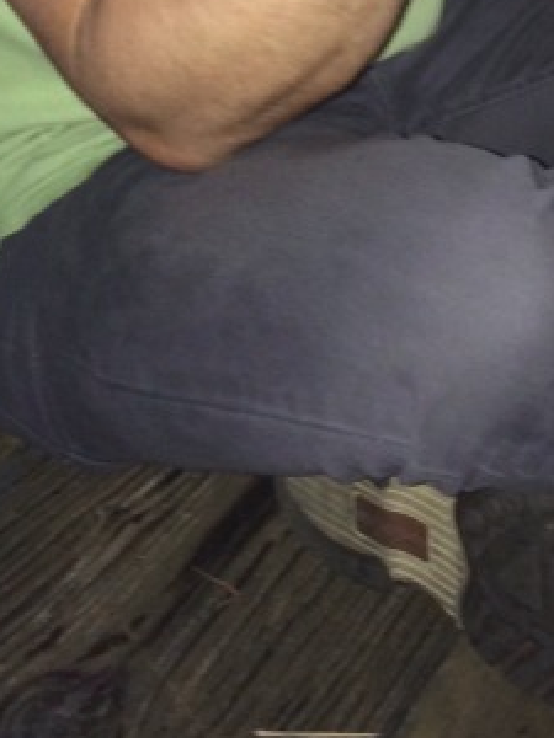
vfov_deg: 22.2
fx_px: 1707
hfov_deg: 18.4
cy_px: -194
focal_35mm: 80
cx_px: 357
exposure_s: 1/16
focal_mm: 4.12
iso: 125
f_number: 2.2
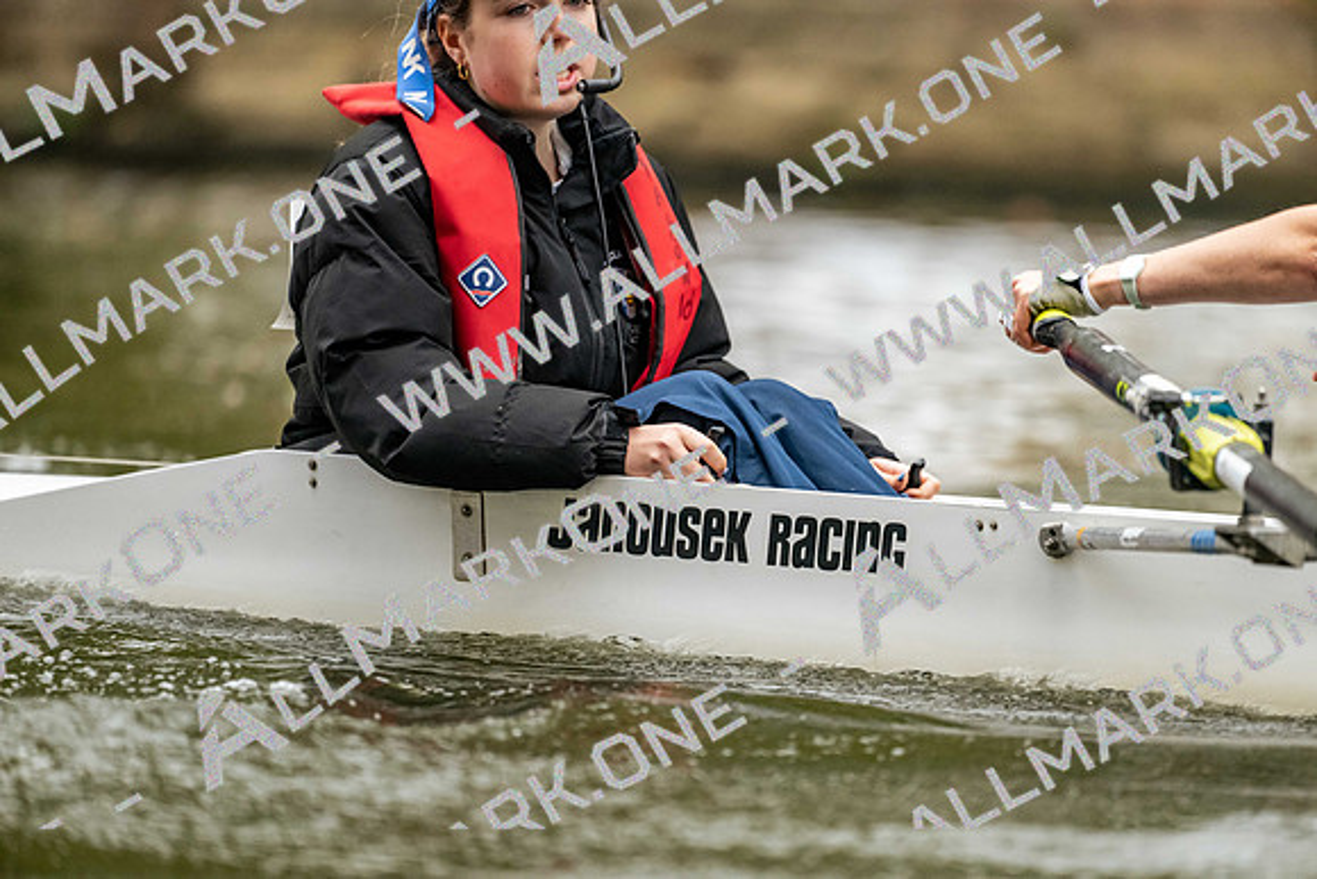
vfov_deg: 3.4
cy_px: 440
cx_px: 658
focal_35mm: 400
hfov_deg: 5.2
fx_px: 14636
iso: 4000
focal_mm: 400
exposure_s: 1/2500
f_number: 4.5
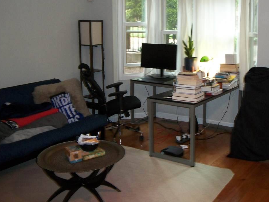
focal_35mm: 44
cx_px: 177
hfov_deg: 42.4
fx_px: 342
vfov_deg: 32.6
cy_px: 67
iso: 160
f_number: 2.9
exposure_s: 1/30
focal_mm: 5.7
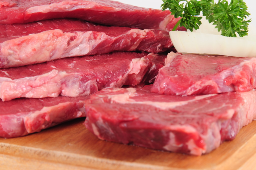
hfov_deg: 13.1
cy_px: 85
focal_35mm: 158
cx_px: 128
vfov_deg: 8.7
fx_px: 1119
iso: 200
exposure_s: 1/125
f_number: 11
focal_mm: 105
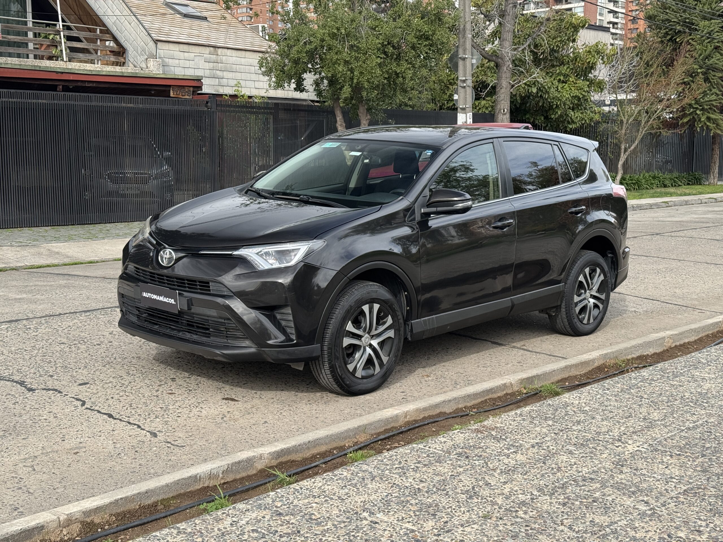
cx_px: 362
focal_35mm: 48
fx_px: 1003
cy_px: 271
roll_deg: -0.1
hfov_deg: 39.7
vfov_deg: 30.3
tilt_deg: -6.0
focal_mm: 6.76
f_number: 1.78
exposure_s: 1/598
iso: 64
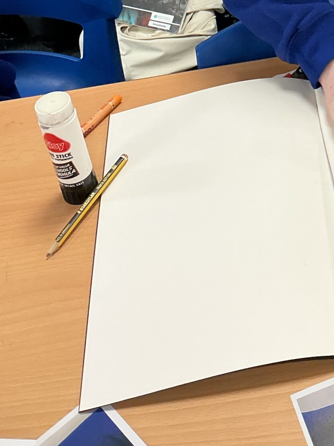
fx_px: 849
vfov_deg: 27.0
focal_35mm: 66
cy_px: -41
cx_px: 362
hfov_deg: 21.2
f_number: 1.8
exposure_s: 1/60
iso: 80
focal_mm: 3
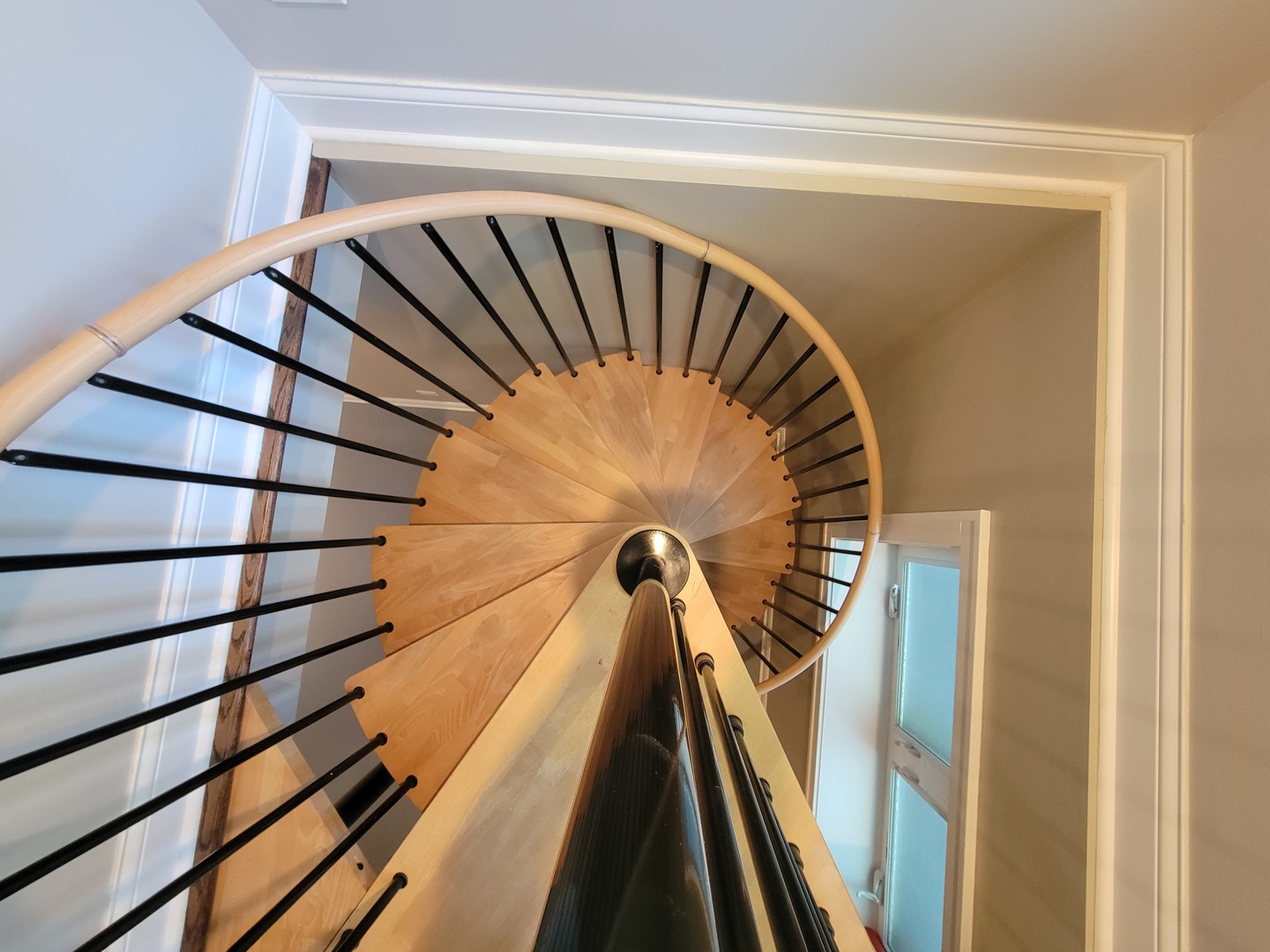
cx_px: 635
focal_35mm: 13
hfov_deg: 106.2
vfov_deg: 89.9
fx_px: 477
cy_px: 476
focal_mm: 2.2
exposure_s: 1/30
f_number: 2.2
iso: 500
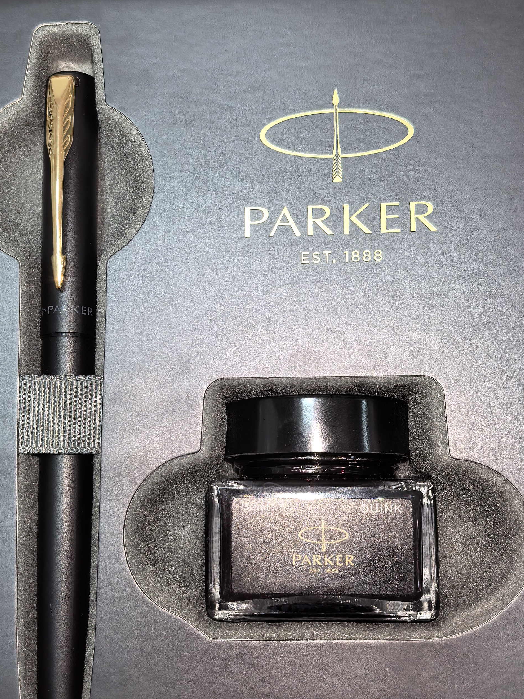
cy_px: 369
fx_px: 888
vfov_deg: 42.9
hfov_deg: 32.8
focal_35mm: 44
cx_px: 217
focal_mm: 6.98
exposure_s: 1/50
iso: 250
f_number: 2
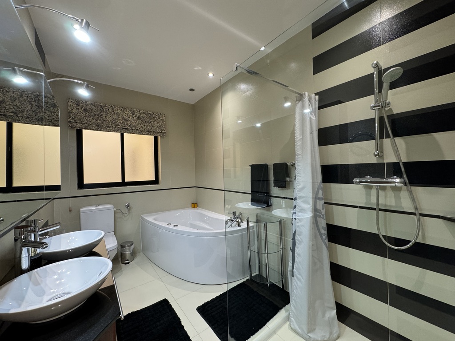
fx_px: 184
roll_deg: +1.1
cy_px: 170
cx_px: 228
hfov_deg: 102.1
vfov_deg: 85.7
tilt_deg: +0.3
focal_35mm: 14
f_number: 2.2
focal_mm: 2.22
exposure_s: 1/50
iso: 200
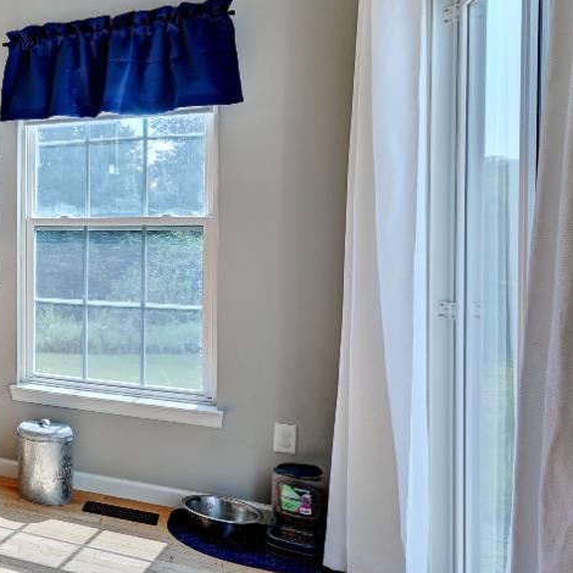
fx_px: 712
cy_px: 236
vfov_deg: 43.7
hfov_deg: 31.1
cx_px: -215
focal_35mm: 38
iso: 400
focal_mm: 14
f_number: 8
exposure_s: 1/50
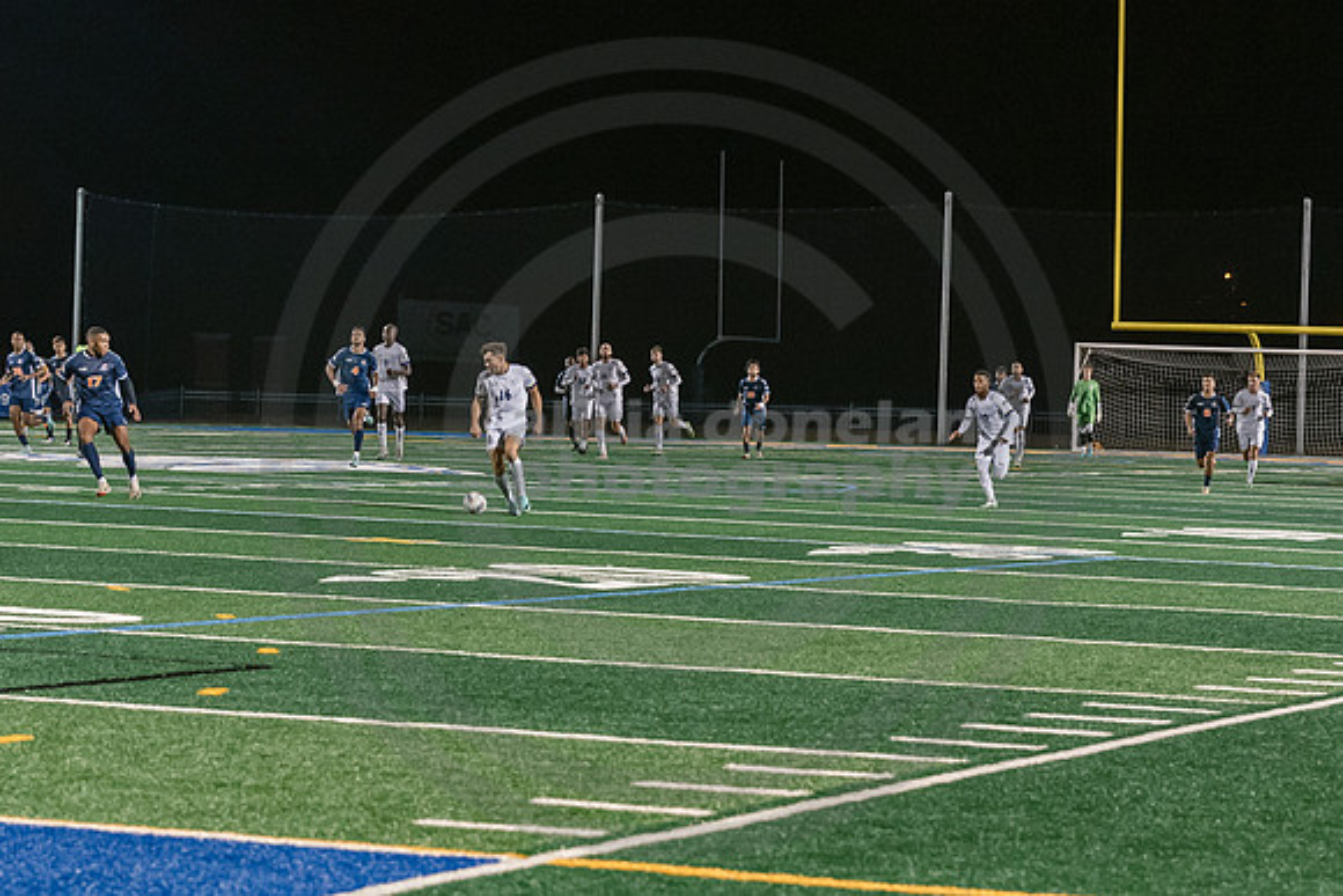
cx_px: 666
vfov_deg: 10.3
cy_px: 504
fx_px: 4955
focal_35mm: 133
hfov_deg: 15.4
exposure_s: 1/320
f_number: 3.5
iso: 3200
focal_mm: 70
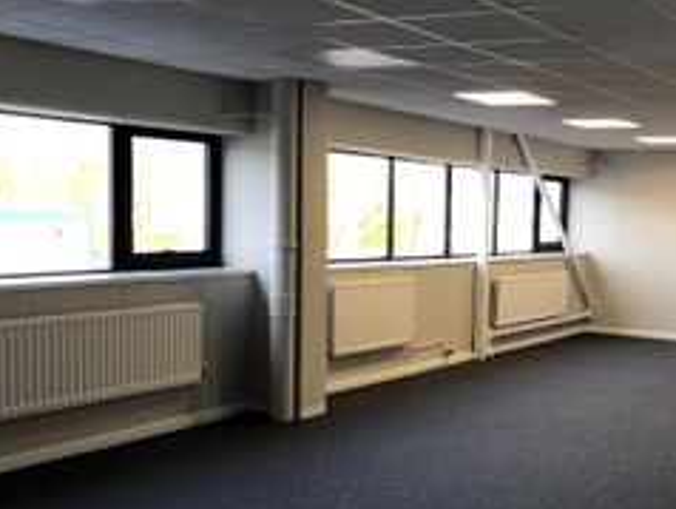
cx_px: 540
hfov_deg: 38.9
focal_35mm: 47
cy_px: 310
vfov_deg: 30.8
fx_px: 919
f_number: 1.8
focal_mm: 3.99
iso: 25
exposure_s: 1/50
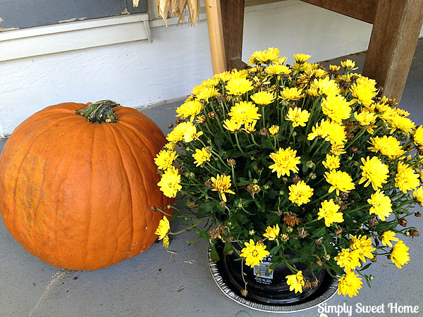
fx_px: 403
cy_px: 158
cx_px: 212
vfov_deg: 42.9
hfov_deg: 55.4
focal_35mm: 33
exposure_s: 1/60
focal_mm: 4.12
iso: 50
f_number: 2.4
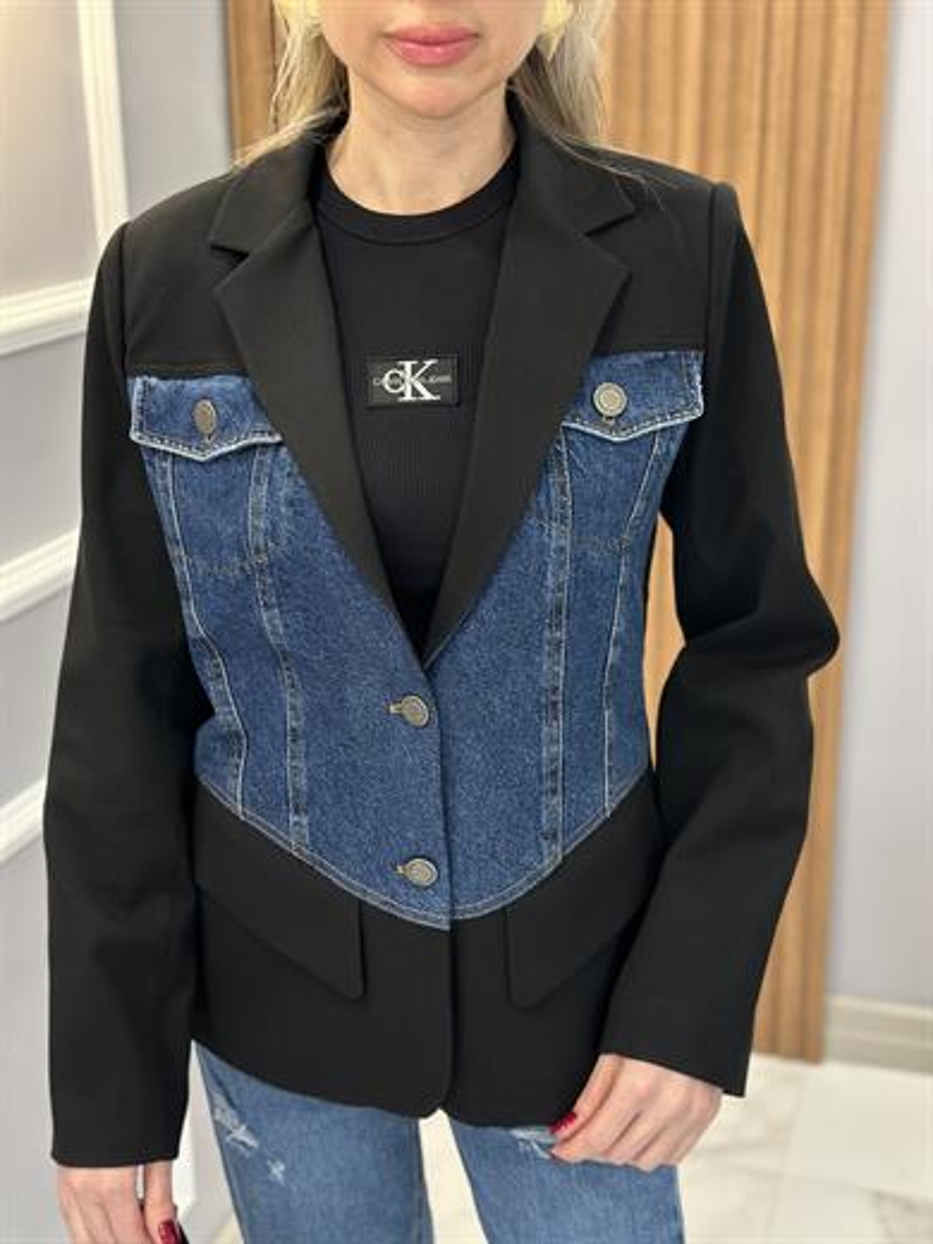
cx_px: 466
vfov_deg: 39.7
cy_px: 622
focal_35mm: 48
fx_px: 1725
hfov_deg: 30.3
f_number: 1.78
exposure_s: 1/50
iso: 125
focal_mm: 6.86
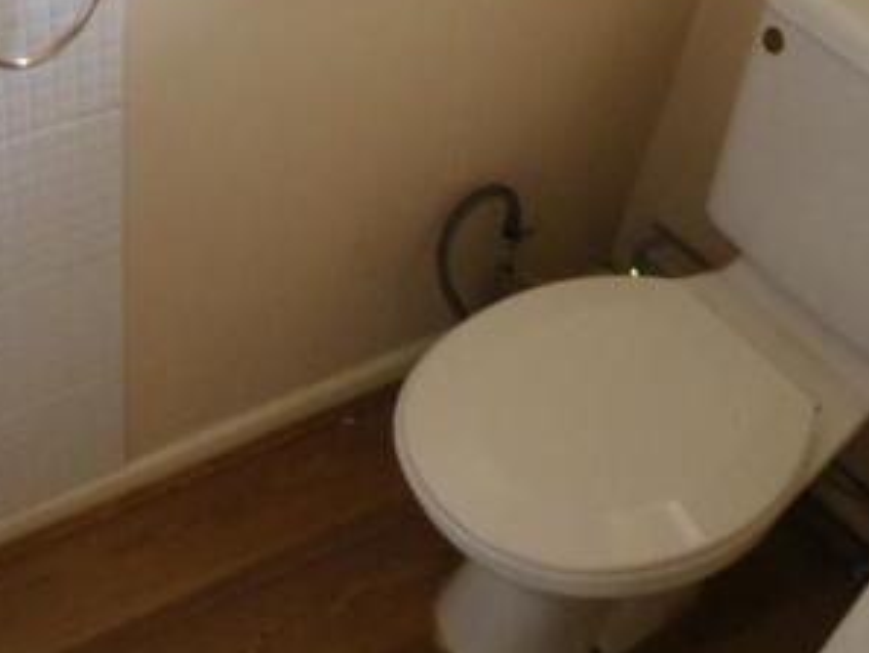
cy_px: 227
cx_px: 177
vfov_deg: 29.5
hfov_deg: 37.5
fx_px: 1231
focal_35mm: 49
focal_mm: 4.5
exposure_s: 1/8
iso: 640
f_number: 3.4
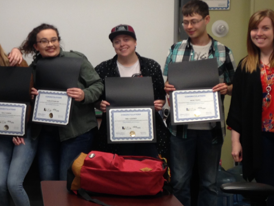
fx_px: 712
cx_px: 4
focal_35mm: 90
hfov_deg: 21.1
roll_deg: +1.1
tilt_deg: -4.3
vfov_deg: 16.4
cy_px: 78
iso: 50
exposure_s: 1/24
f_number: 2.4
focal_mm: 4.12
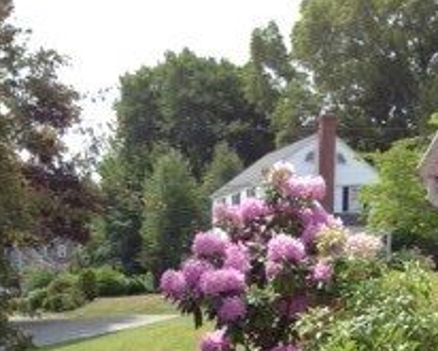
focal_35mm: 106
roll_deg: +0.4
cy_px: 594
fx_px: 1375
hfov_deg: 18.1
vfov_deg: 13.3
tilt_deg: -11.4
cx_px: 219
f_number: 2.4
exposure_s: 1/800
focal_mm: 4.28
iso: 50
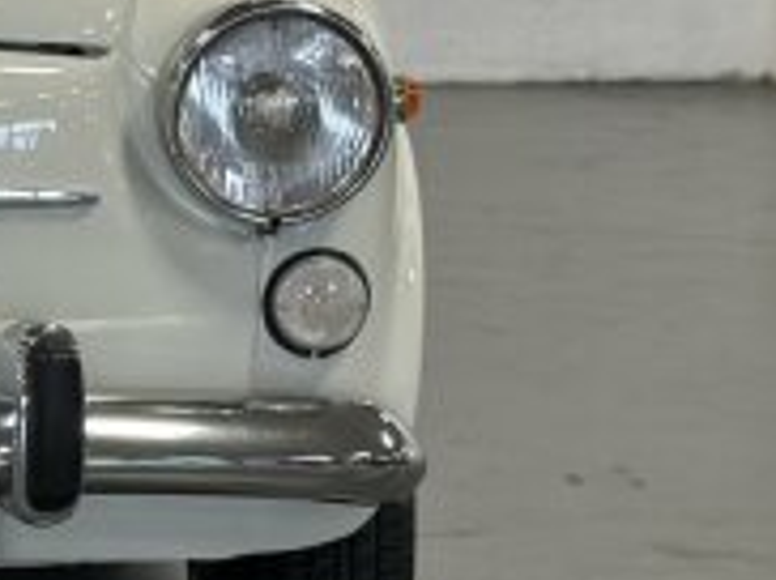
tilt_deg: -9.2
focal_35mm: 169
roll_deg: +0.2
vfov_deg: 8.8
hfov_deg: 11.3
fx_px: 3784
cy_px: 166
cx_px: -371
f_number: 1.78
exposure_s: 1/100
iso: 125
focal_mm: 6.86
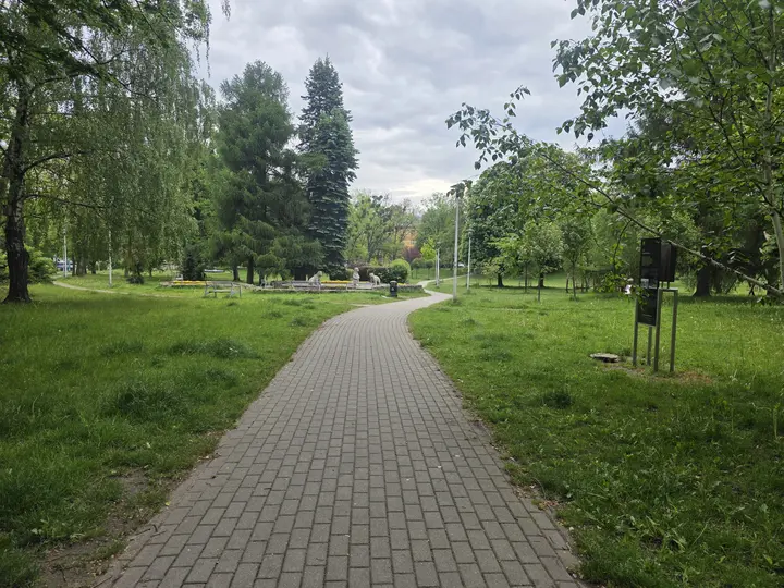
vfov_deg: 58.9
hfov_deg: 73.9
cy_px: 294
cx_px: 392
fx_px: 521
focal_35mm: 23
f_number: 1.7
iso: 25
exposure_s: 1/359
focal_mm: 6.3
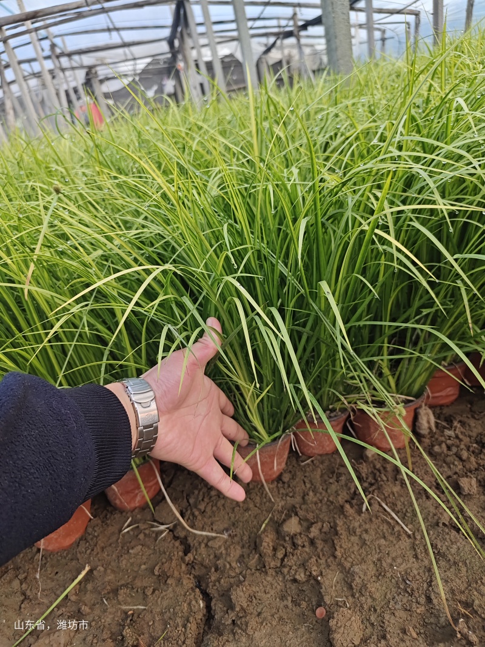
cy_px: 324
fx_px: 430
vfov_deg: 73.9
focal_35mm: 23
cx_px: 242
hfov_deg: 58.9
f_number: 1.88
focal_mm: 5.56
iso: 81
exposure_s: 1/152
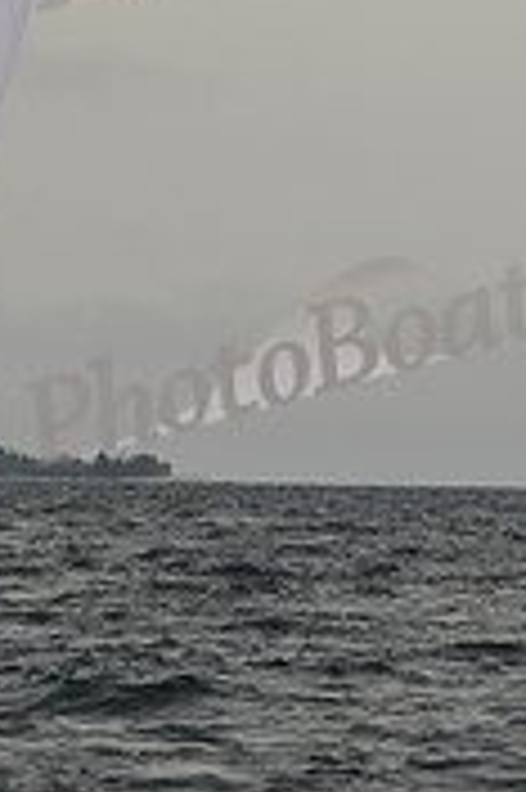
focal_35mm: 660
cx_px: -205
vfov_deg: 3.1
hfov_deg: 2.1
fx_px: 14492
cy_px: -274
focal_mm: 200
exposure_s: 1/1000
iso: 250
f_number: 8
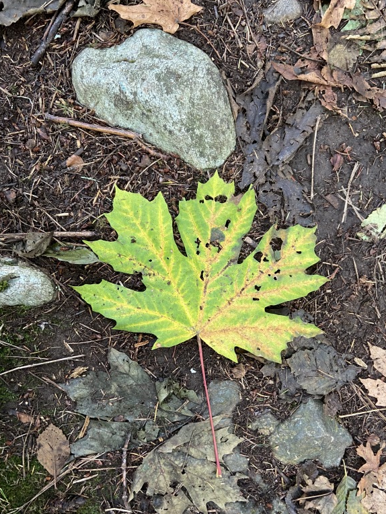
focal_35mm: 29
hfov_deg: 48.2
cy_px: 283
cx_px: 213
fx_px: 431
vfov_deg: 61.5
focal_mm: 4.25
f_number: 1.8
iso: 320
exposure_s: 1/60
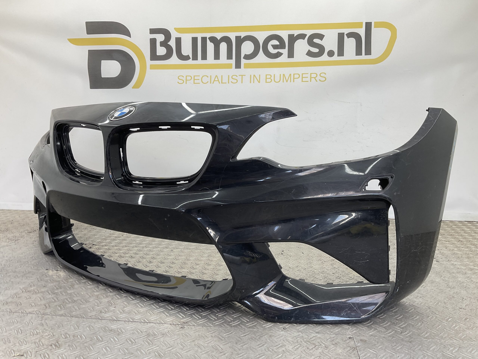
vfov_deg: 48.2
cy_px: 180
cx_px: 239
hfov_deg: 61.7
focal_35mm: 29
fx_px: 400
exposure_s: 1/100
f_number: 1.8
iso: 16
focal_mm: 3
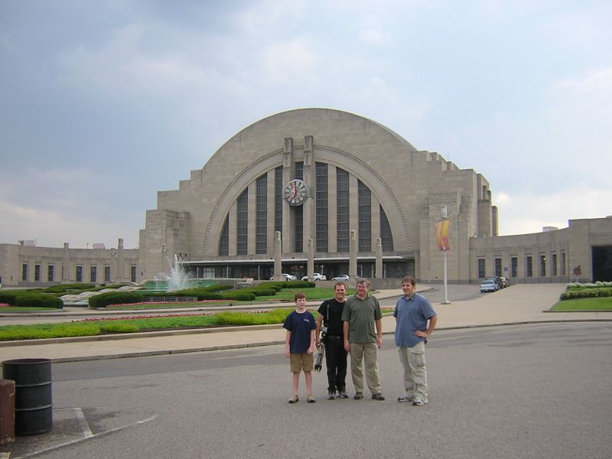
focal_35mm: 36
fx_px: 636
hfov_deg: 51.4
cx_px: 306
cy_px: 230
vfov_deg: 39.7
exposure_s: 1/270
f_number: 2.6
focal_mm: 4.7
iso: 100
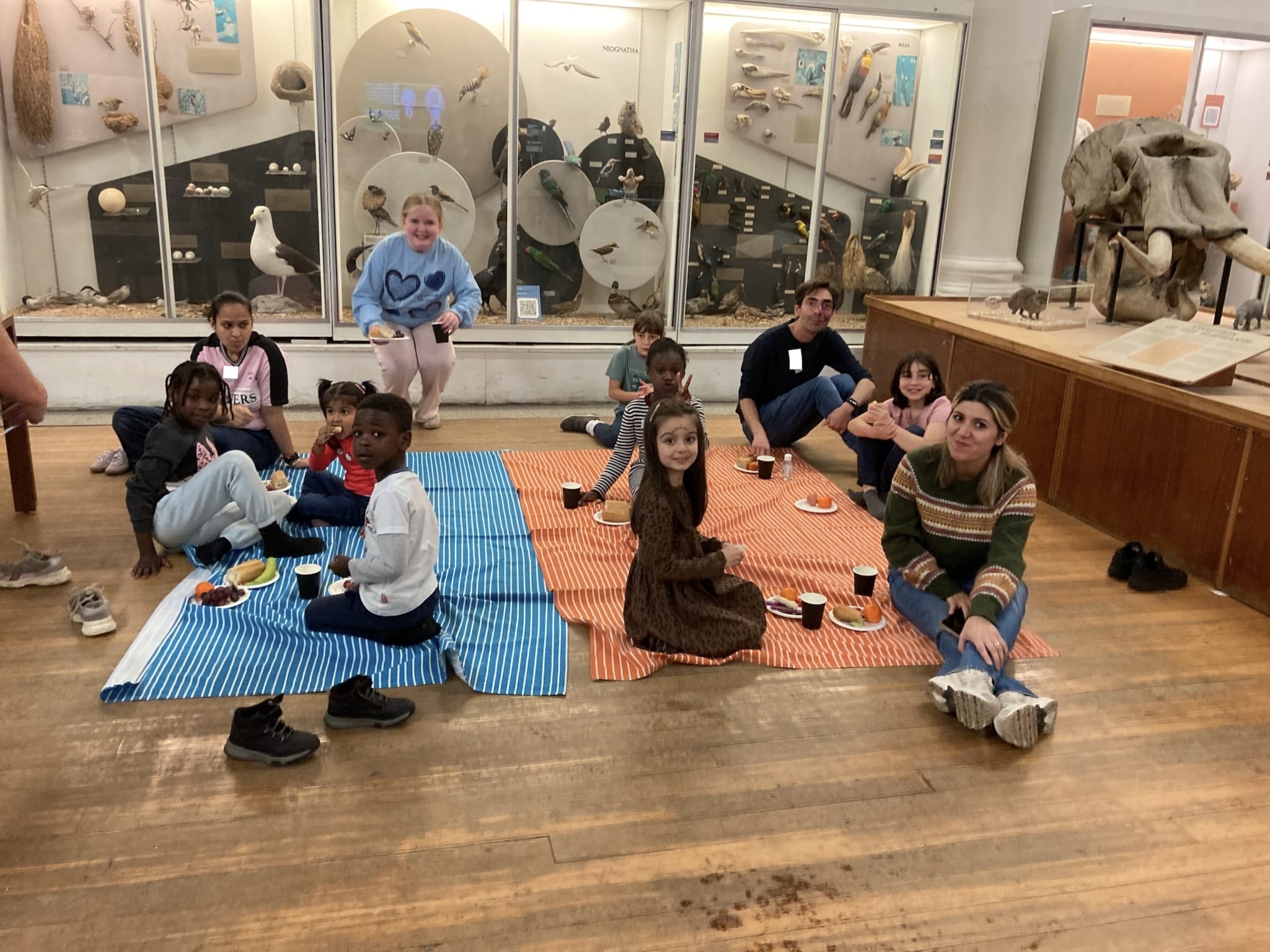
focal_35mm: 28
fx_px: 1027
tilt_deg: -16.3
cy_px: 476
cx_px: 635
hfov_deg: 63.4
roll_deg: -3.1
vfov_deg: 49.8
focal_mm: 3.99
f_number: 1.8
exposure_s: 1/50
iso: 250
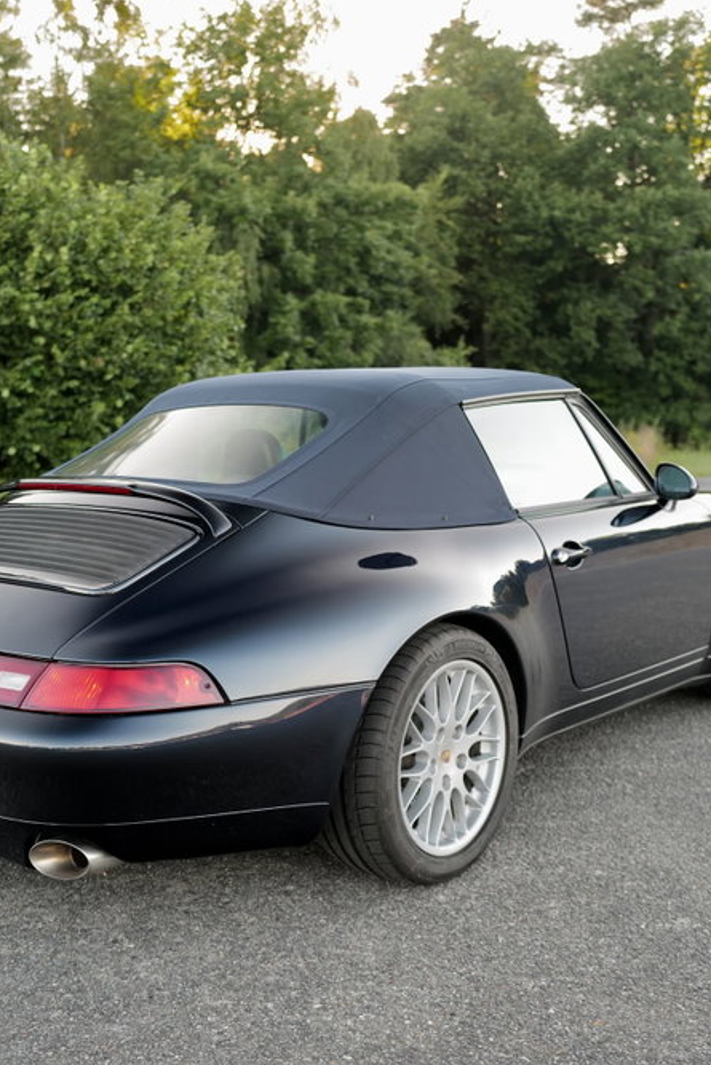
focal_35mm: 43
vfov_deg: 45.4
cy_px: 530
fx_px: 1273
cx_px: 304
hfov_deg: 31.2
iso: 100
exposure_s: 1/50
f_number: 2.2
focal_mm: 28
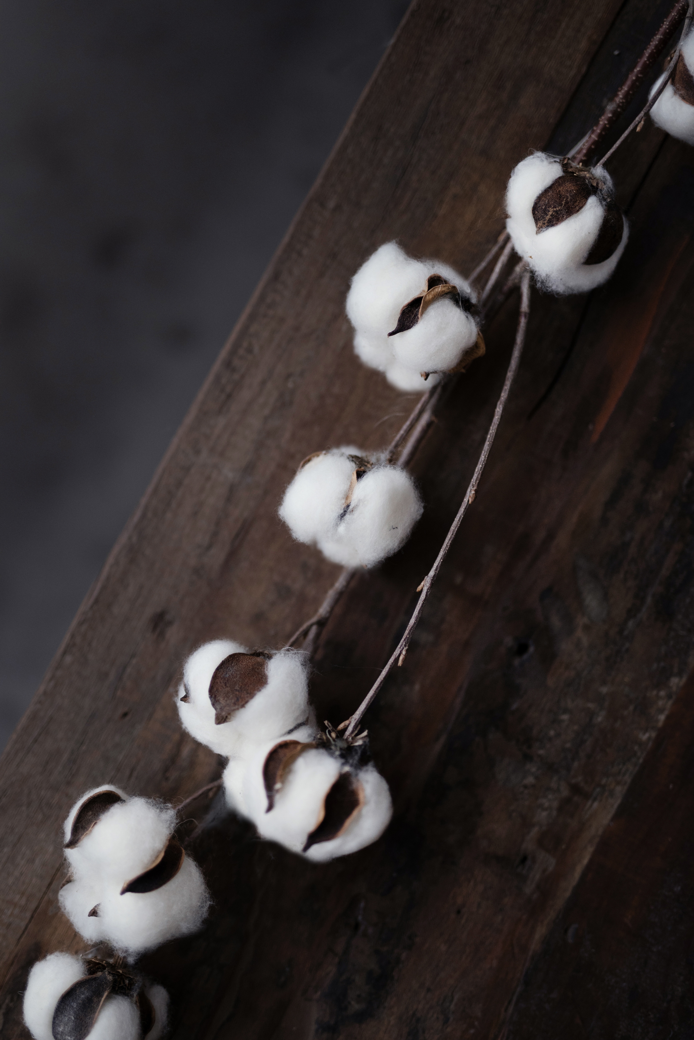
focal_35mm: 50
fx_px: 1444
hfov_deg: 27.0
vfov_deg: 39.6
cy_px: 520
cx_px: 347
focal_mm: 50
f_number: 1.4
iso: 800
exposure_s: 1/2500
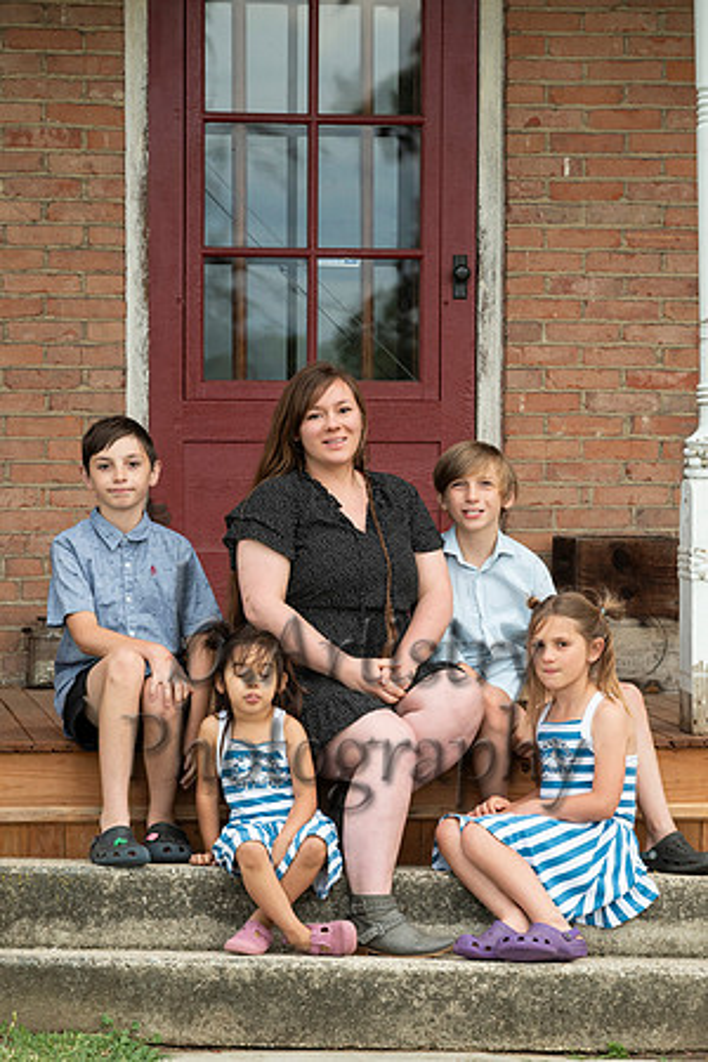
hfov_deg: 10.2
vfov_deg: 15.2
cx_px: 354
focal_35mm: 135
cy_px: 531
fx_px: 3982
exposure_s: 1/125
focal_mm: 135
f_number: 5.6
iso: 320
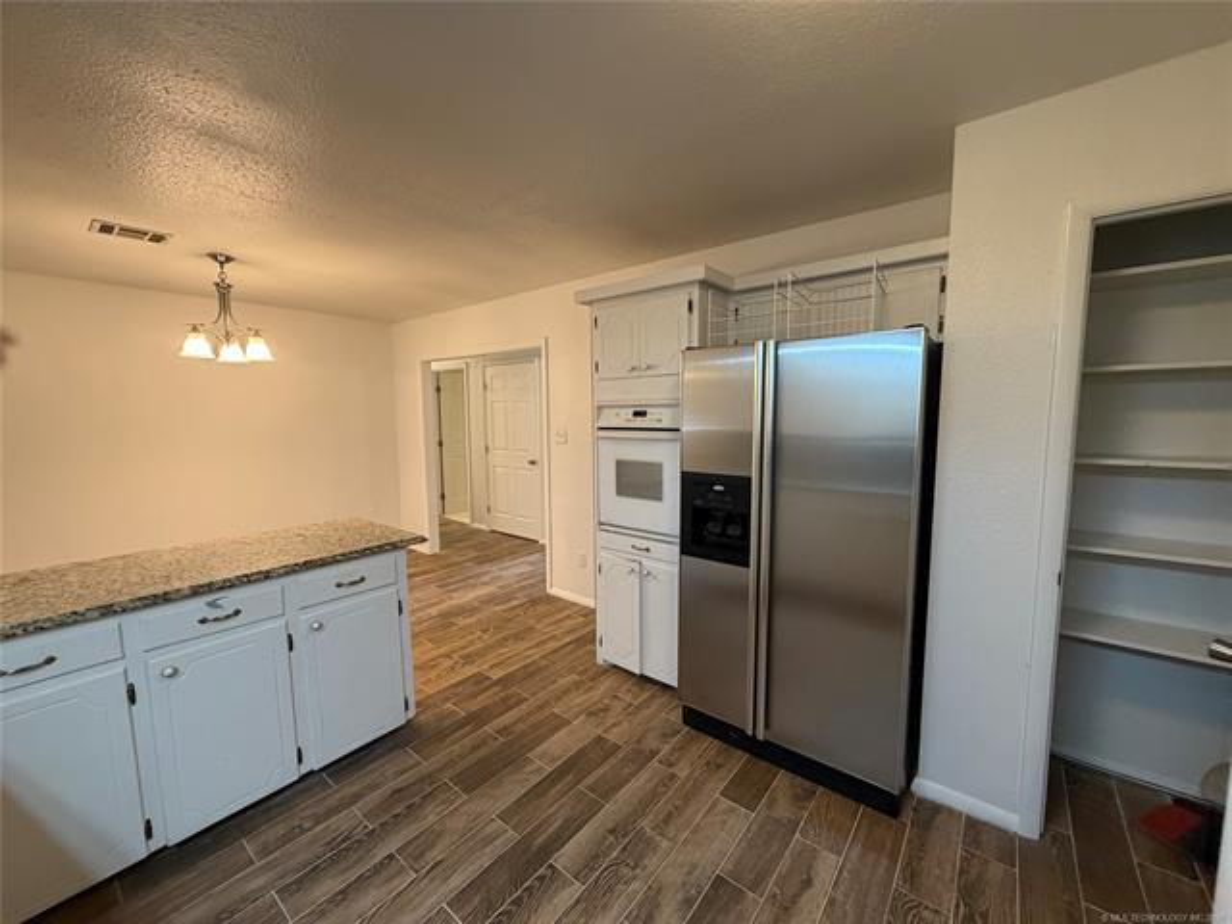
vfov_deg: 85.7
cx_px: 616
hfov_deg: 102.1
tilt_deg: -6.1
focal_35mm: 14
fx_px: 498
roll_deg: -0.6
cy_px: 462
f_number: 2.2
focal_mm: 2.22
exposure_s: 1/60
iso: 400
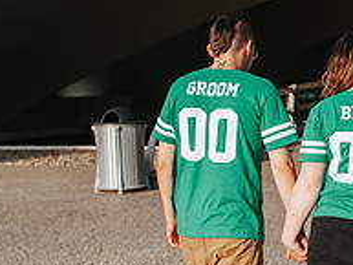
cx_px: 386
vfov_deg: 14.7
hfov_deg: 18.7
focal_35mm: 101
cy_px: 145
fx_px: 1031
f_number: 3.2
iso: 100
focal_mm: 35
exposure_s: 1/800
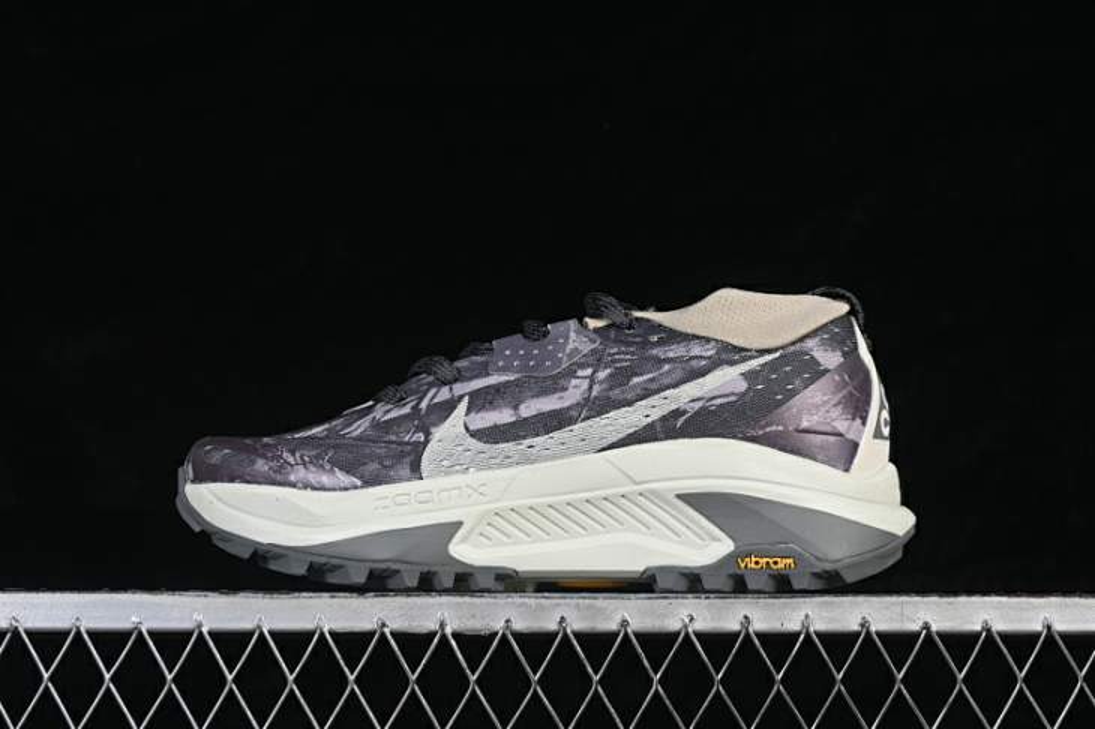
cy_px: 364
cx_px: 548
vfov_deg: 18.2
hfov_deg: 27.0
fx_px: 2280
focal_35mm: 75
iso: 160
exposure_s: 1/80
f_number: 8
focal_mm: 50
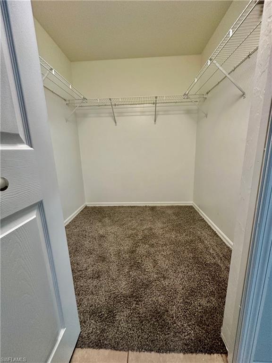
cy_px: 182
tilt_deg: -13.4
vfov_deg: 102.1
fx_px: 147
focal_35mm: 14
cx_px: 136
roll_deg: +1.3
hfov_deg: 85.7
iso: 320
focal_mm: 2.22
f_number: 2.2
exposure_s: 1/49
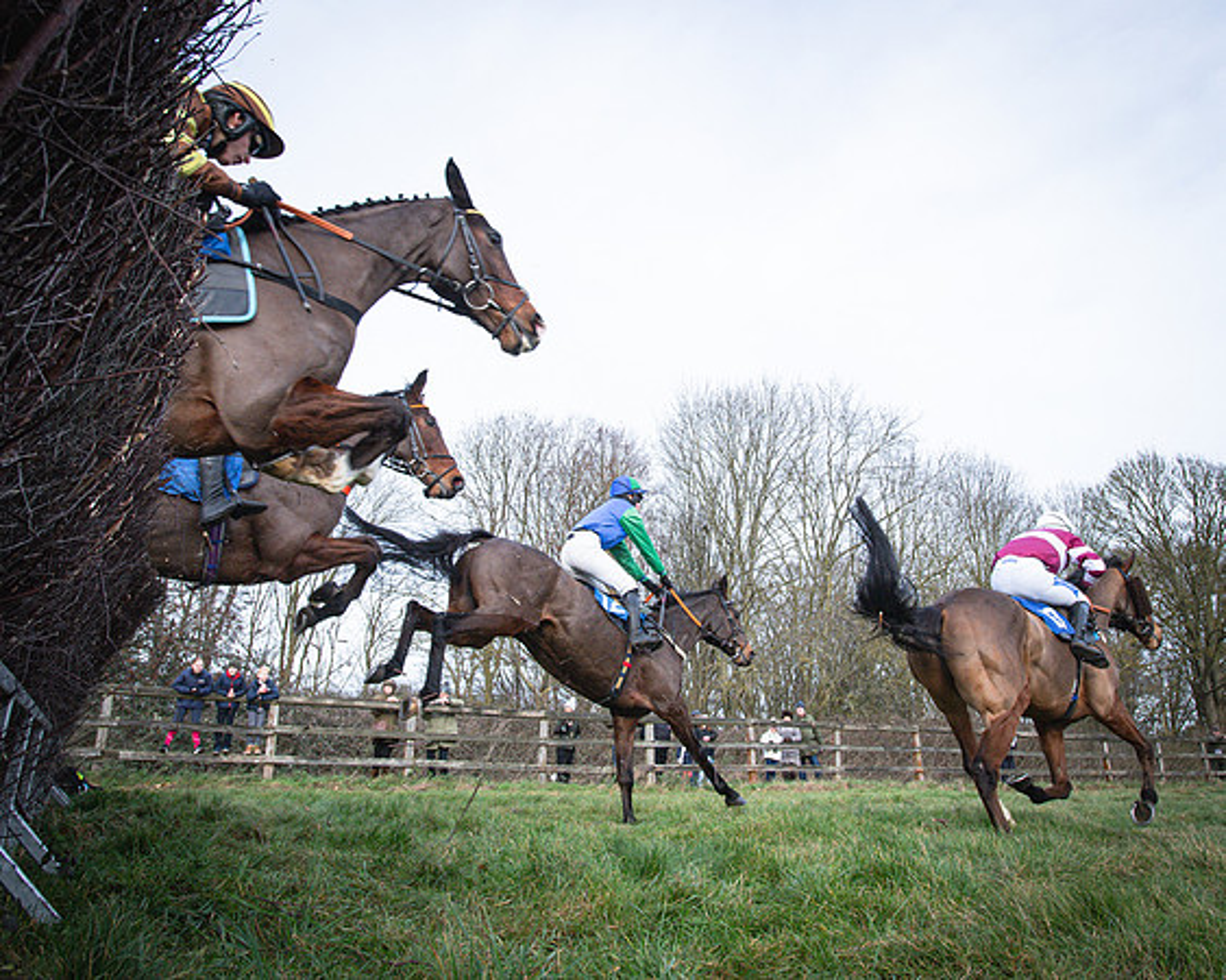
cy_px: 445
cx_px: 657
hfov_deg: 68.2
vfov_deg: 56.9
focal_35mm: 25
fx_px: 903
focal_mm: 19
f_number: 8
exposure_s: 1/1250
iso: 2000
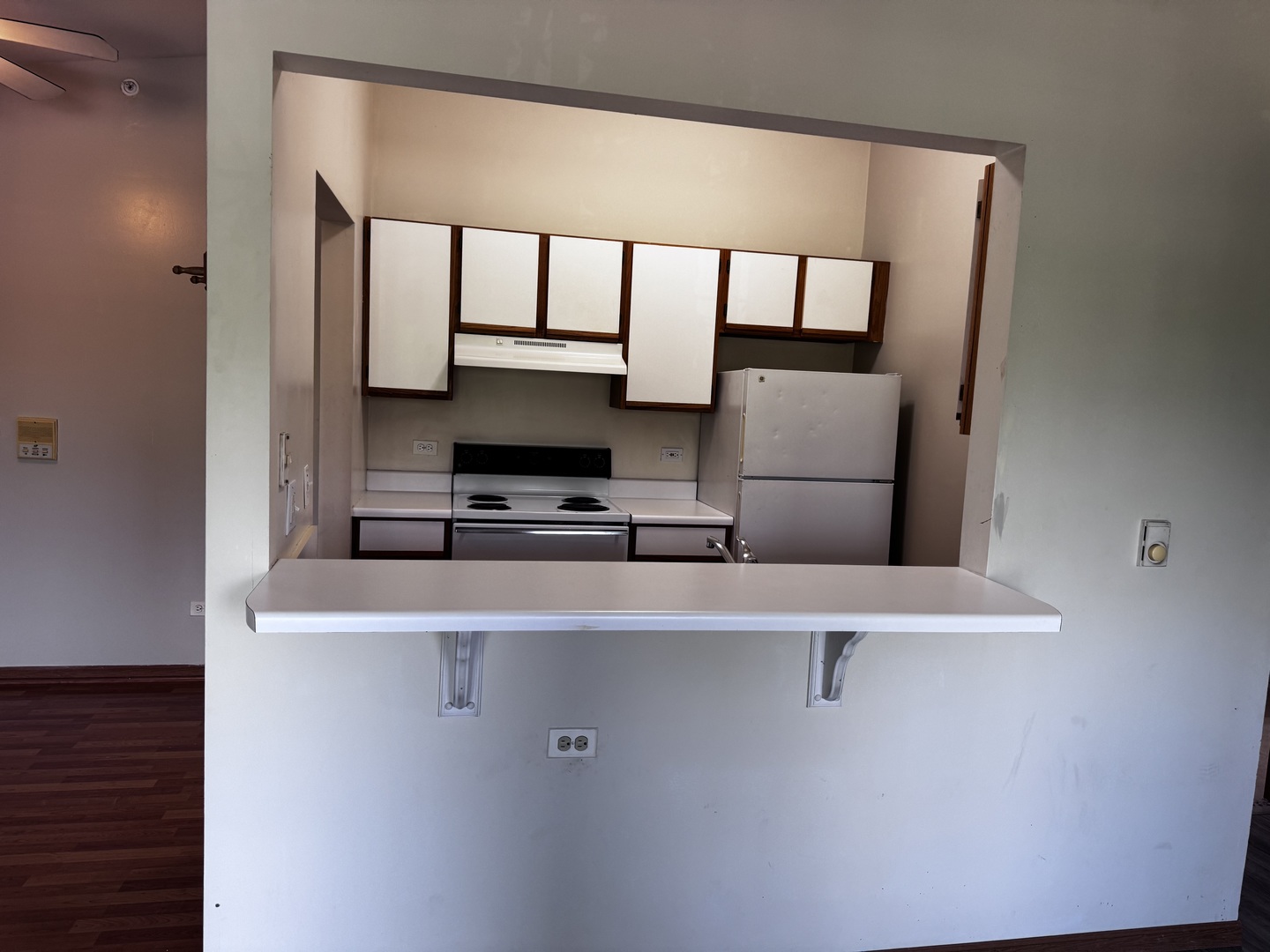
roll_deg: -4.0
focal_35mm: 24
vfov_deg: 56.8
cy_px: 476
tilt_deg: -4.8
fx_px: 881
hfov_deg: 71.6
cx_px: 635
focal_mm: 6.76
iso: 160
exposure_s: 1/120
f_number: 1.78
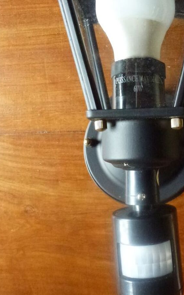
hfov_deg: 32.0
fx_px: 313
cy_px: 102
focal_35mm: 39
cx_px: 145
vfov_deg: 49.6
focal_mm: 4.3
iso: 800
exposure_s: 1/50
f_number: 3.3
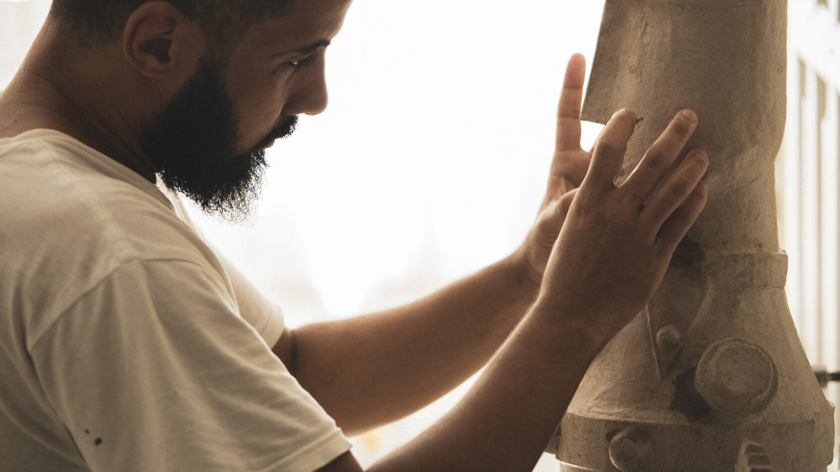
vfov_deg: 8.5
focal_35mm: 142
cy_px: 91
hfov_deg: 15.1
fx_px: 3163
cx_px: 419
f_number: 2.8
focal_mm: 90
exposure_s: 1/100
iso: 400
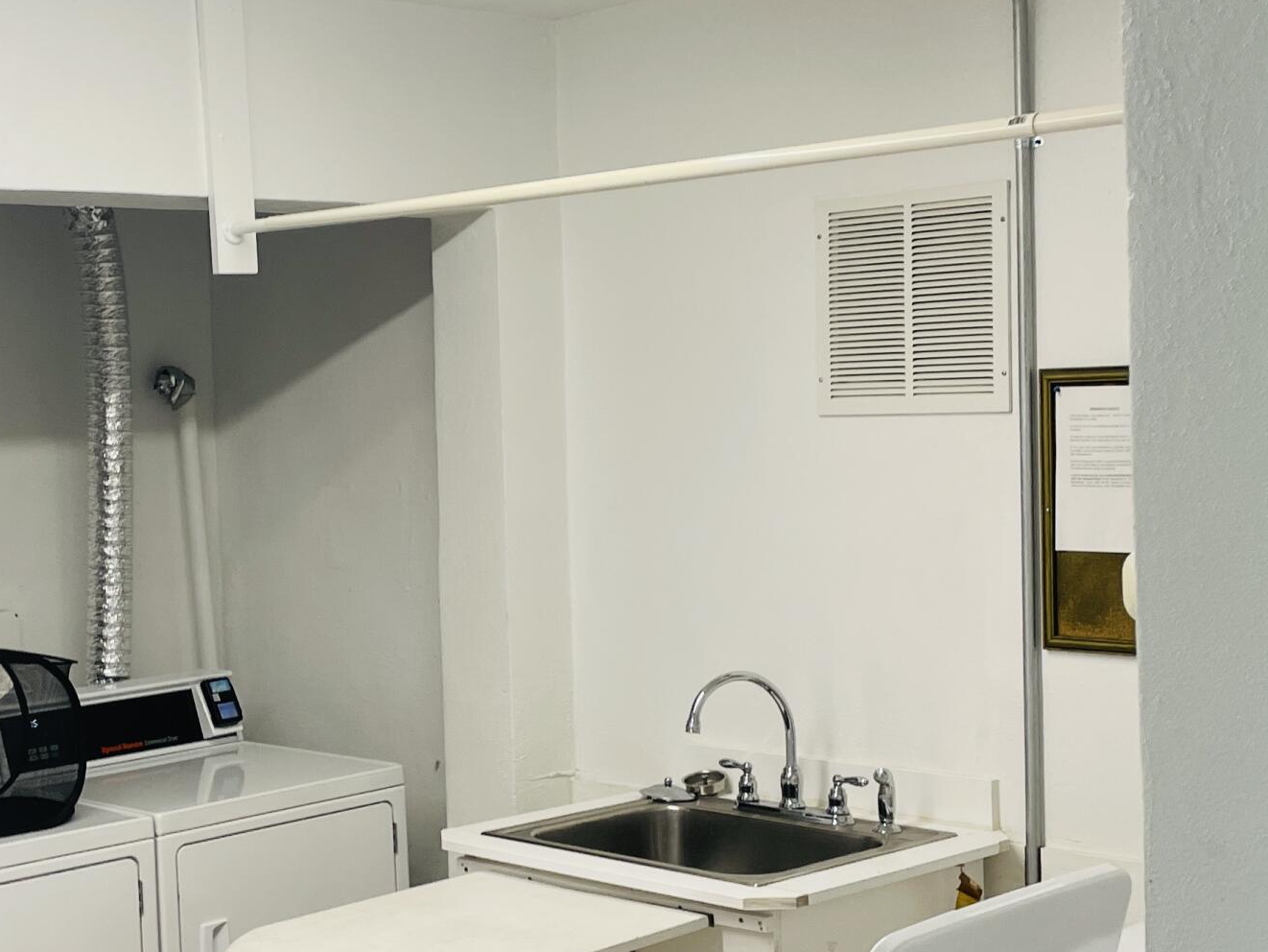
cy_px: 564
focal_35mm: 59
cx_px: 228
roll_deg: +2.1
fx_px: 2162
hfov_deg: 31.7
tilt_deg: -5.1
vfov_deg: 24.8
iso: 64
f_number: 1.6
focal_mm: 4.2
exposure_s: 1/120
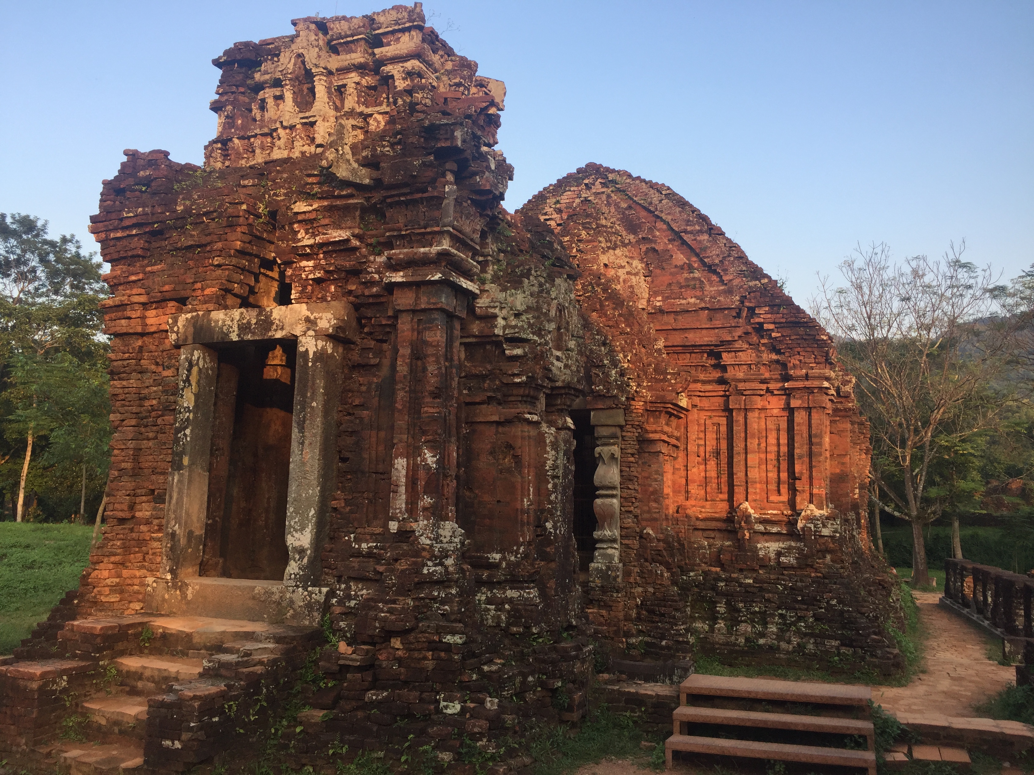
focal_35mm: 29
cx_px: 517
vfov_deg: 48.2
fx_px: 866
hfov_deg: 61.7
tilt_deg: +7.8
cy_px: 388
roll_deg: -4.1
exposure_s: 1/356
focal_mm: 4.15
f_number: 2.2
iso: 32
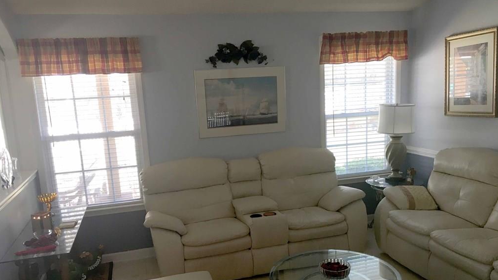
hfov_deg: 61.0
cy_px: 164
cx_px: 249
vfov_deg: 36.6
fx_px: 423
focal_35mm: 32
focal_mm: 4.15
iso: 32
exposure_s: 1/30
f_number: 2.2
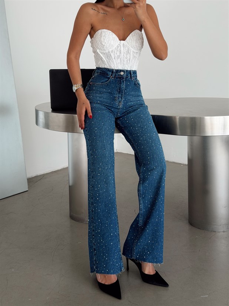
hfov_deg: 30.3
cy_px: 153
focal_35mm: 48
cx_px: 114
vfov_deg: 39.7
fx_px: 423
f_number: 1.78
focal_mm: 6.76
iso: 50
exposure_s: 1/160
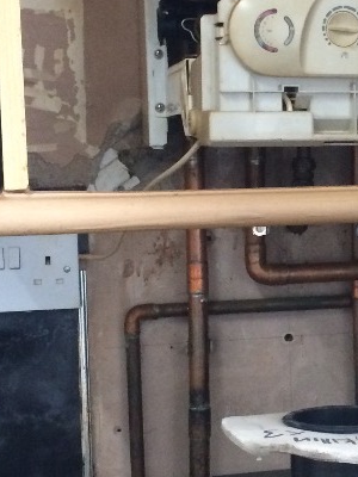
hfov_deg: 16.5
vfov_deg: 22.5
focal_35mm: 87
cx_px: 395
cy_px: 238
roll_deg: +1.7
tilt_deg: -3.0
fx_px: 1200
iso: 320
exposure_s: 1/33
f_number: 2.2
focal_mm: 4.15
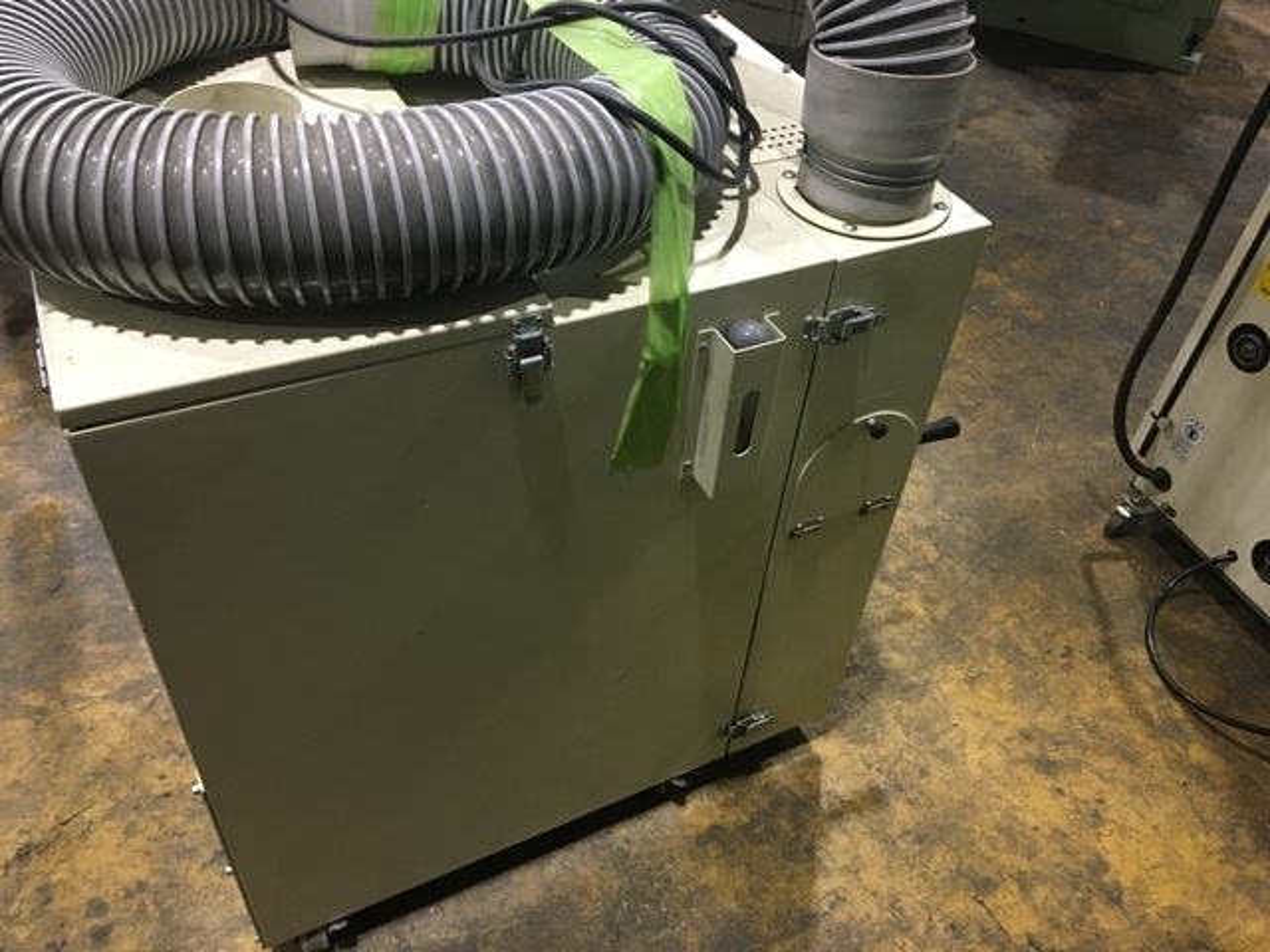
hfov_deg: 61.7
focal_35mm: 29
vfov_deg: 48.2
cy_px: 476
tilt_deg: -44.4
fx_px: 1064
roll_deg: -4.6
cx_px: 635
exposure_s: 1/30
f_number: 2.2
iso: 125
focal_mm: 4.15
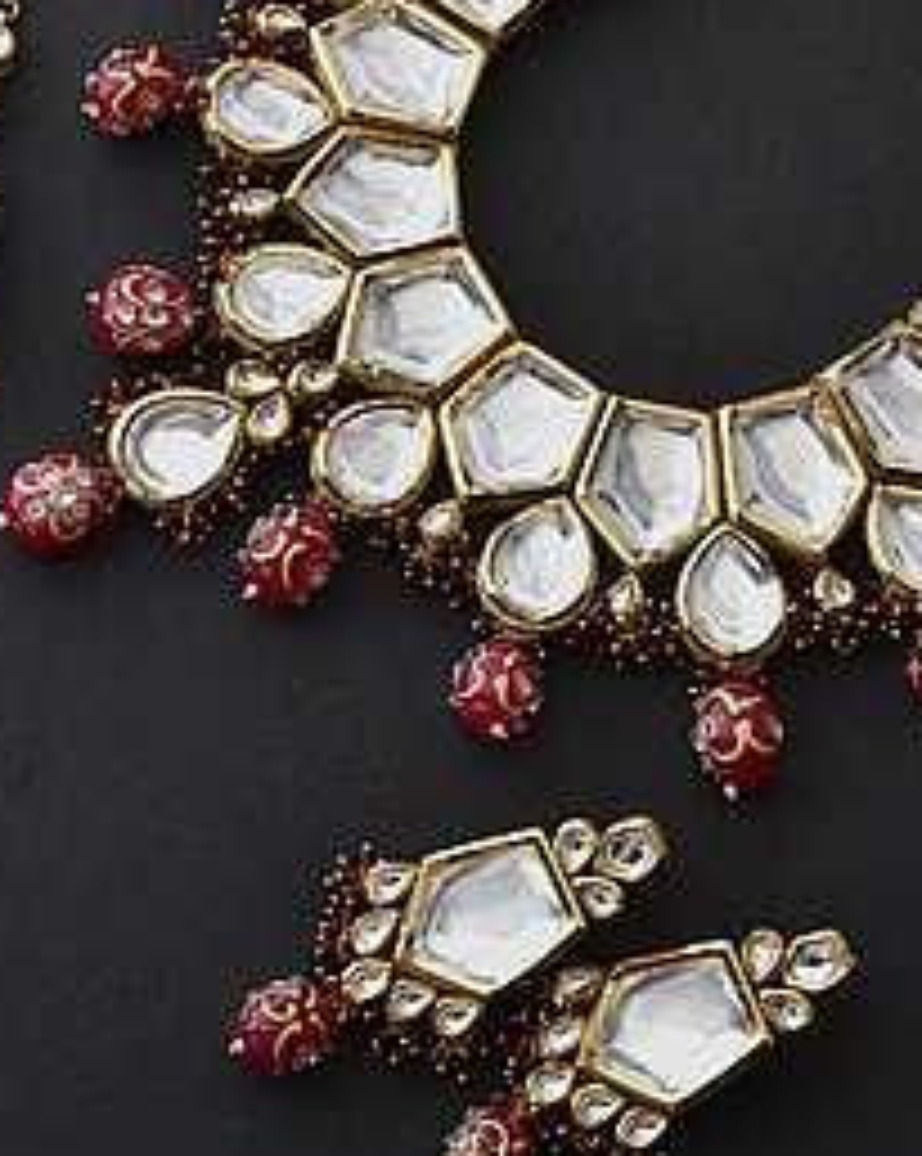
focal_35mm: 96
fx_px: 3280
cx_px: 504
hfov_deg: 16.0
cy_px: 313
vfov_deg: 19.9
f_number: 11
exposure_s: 1/125
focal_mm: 50
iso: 1250
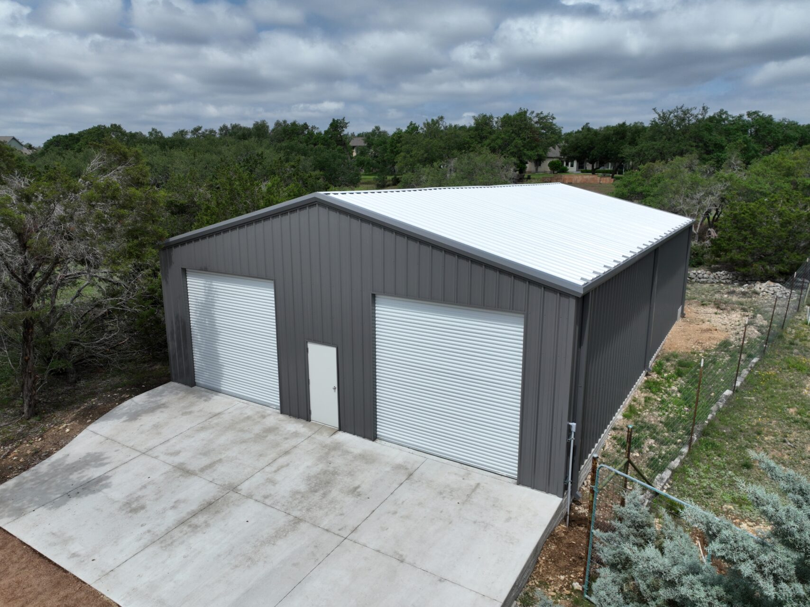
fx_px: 561
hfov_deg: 71.6
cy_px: 304
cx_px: 405
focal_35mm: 24
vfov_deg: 56.8
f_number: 2.8
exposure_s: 1/3200
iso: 100
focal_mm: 12.29
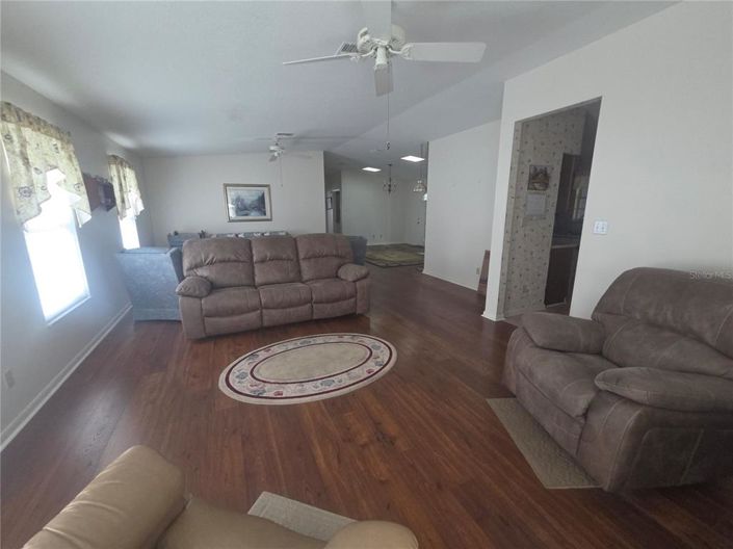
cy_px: 274
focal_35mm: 13
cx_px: 366
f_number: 2.2
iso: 160
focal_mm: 2.2
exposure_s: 1/60
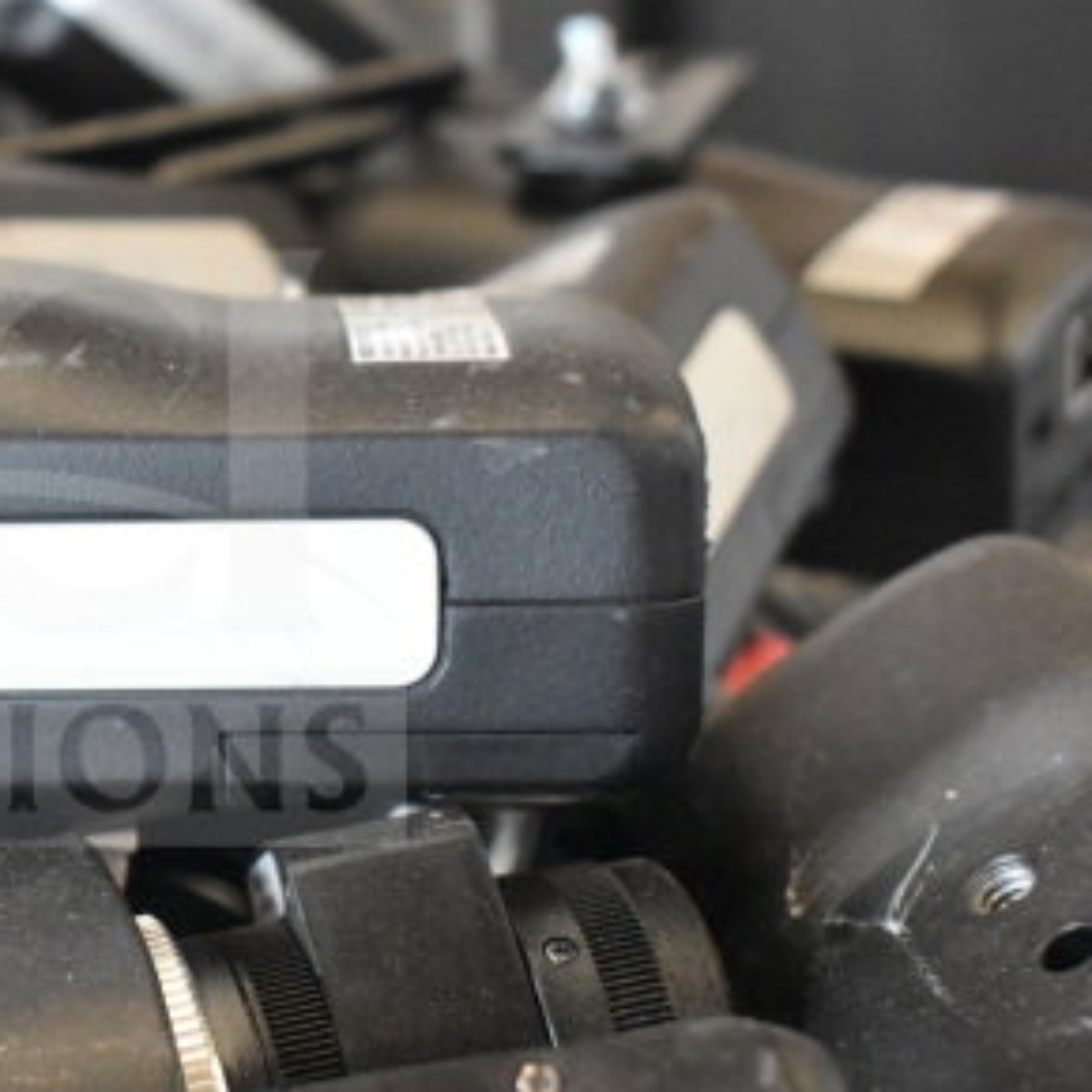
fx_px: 3640
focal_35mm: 102
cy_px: 548
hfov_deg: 16.7
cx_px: -19
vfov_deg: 17.1
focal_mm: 38
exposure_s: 1/200
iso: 6400
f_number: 7.1
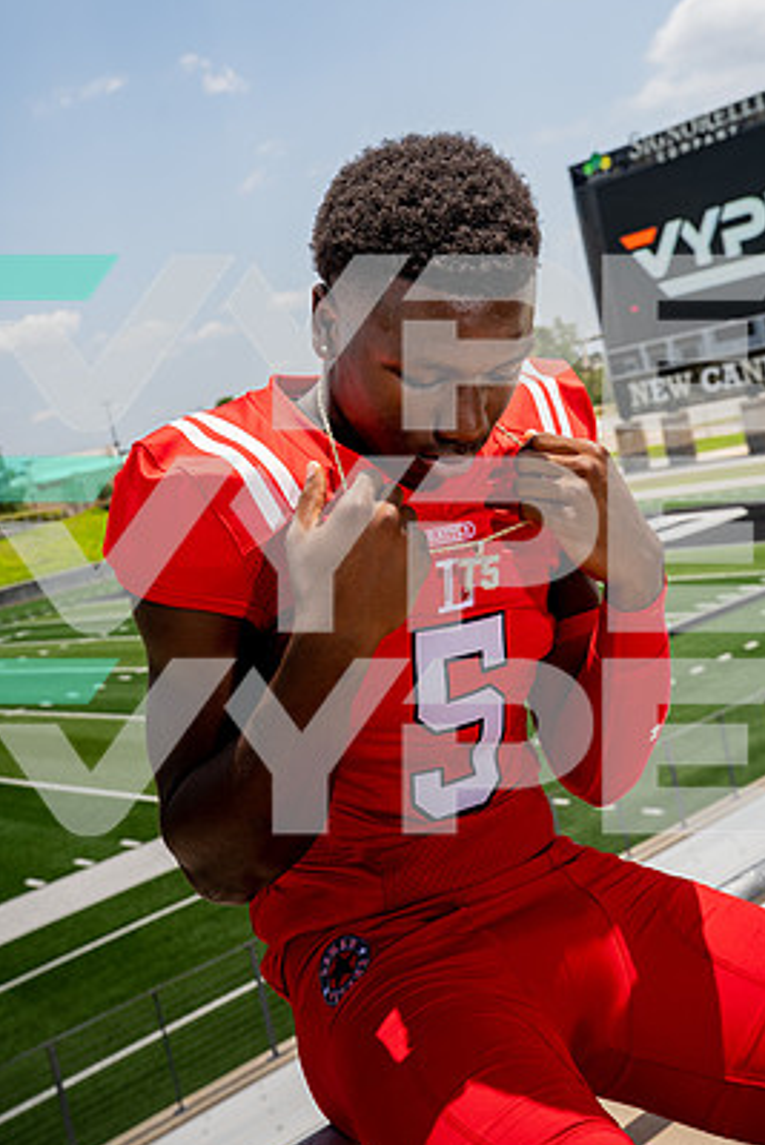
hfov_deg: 29.9
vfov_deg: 43.6
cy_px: 547
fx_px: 1433
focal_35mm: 45
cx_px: 375
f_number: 7.1
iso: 100
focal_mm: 40
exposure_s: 1/250
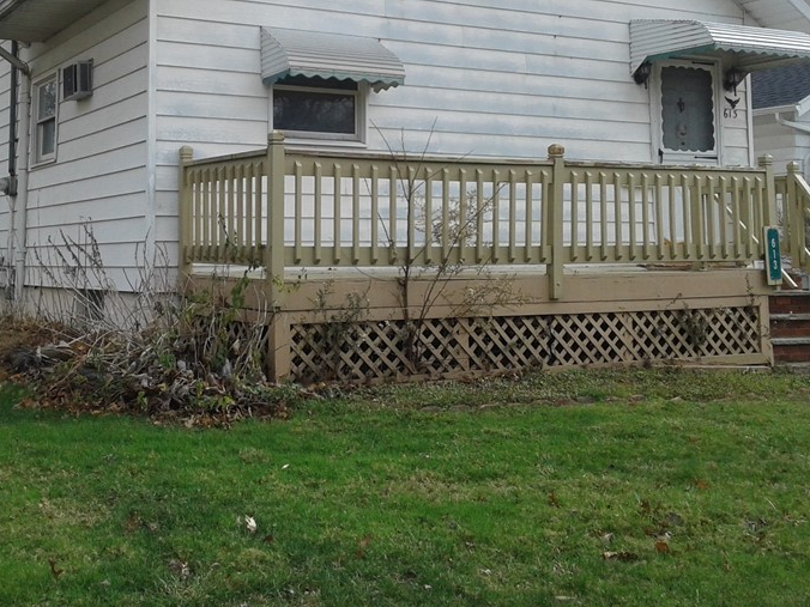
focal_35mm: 50
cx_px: 321
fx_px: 1170
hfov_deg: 38.0
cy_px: 163
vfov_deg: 28.7
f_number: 2.2
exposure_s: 1/778
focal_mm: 3.3
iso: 50
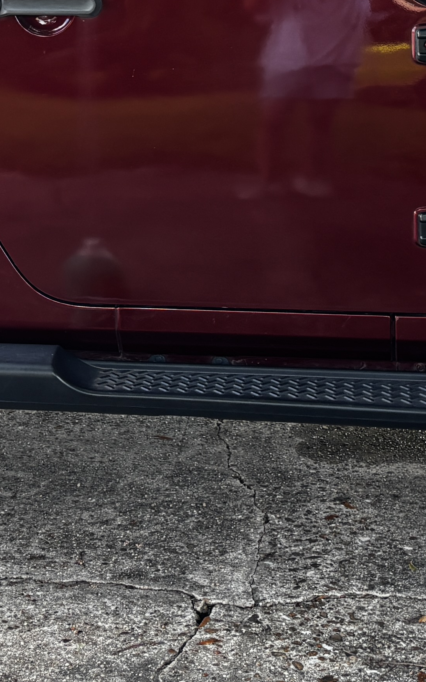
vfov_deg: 21.9
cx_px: 113
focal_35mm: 90
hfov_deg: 14.5
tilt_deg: -4.4
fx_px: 1672
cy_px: -54
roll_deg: -0.5
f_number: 1.6
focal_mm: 5.96
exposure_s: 1/121
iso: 80
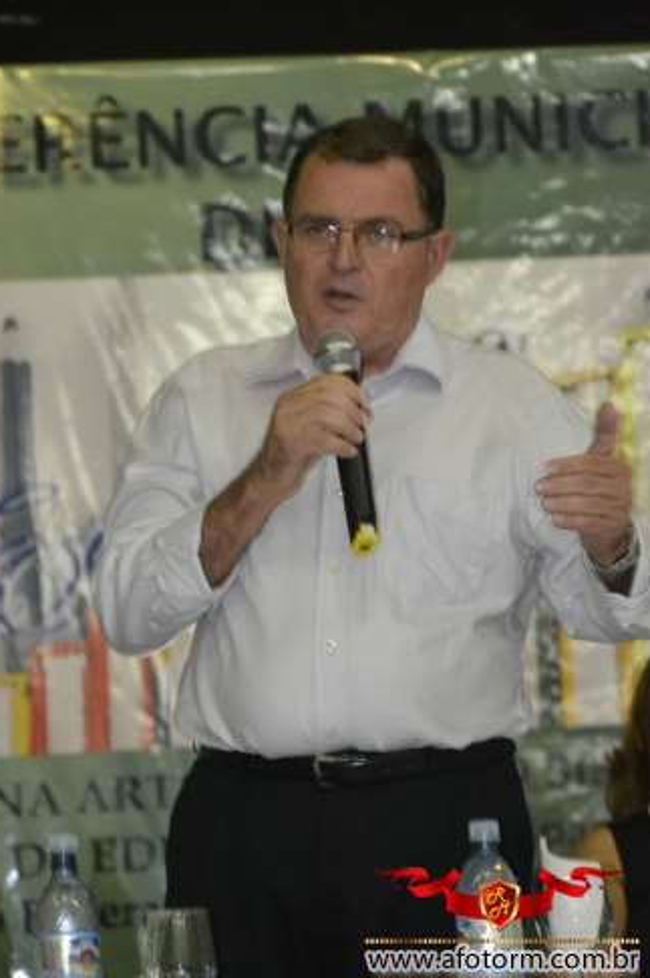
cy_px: 499
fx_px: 3772
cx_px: 323
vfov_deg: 14.8
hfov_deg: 9.8
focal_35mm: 139
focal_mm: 90
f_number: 5.6
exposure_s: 1/40
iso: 3200
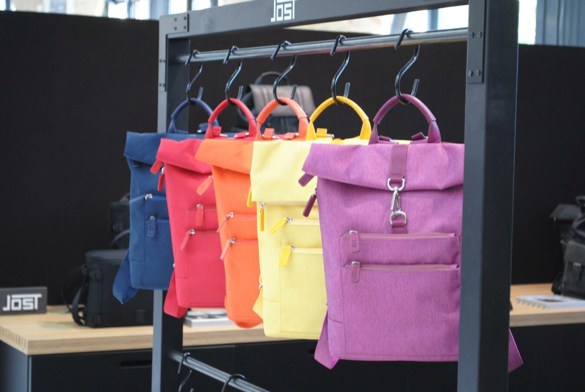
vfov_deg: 16.6
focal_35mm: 82
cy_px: 196
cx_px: 292
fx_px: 1342
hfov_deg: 24.6
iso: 400
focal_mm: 55
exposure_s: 1/20
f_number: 5.6
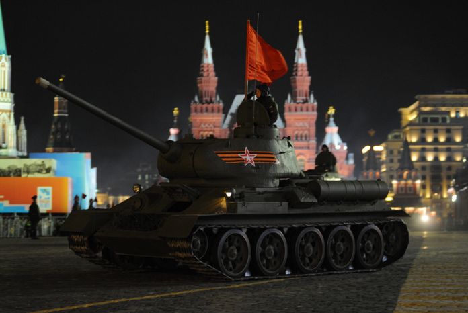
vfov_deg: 15.9
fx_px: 1119
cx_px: 234
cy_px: 156
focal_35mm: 86
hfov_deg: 23.6
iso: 3200
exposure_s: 1/80
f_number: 2.8
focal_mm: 86
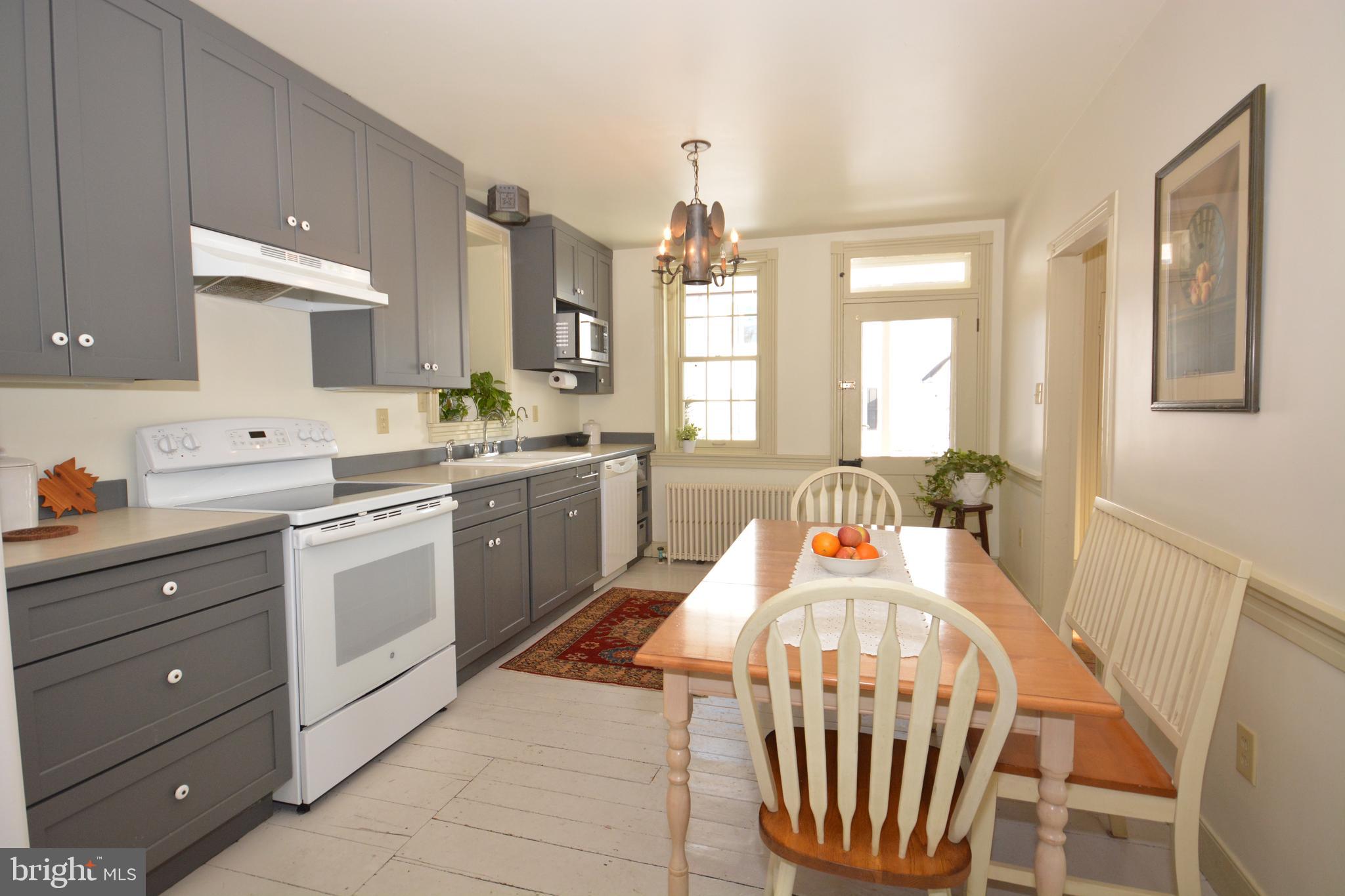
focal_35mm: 18
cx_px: 672
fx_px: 672
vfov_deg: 67.4
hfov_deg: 90.0
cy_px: 448
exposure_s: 1/160
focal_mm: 12
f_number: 7.1
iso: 1000
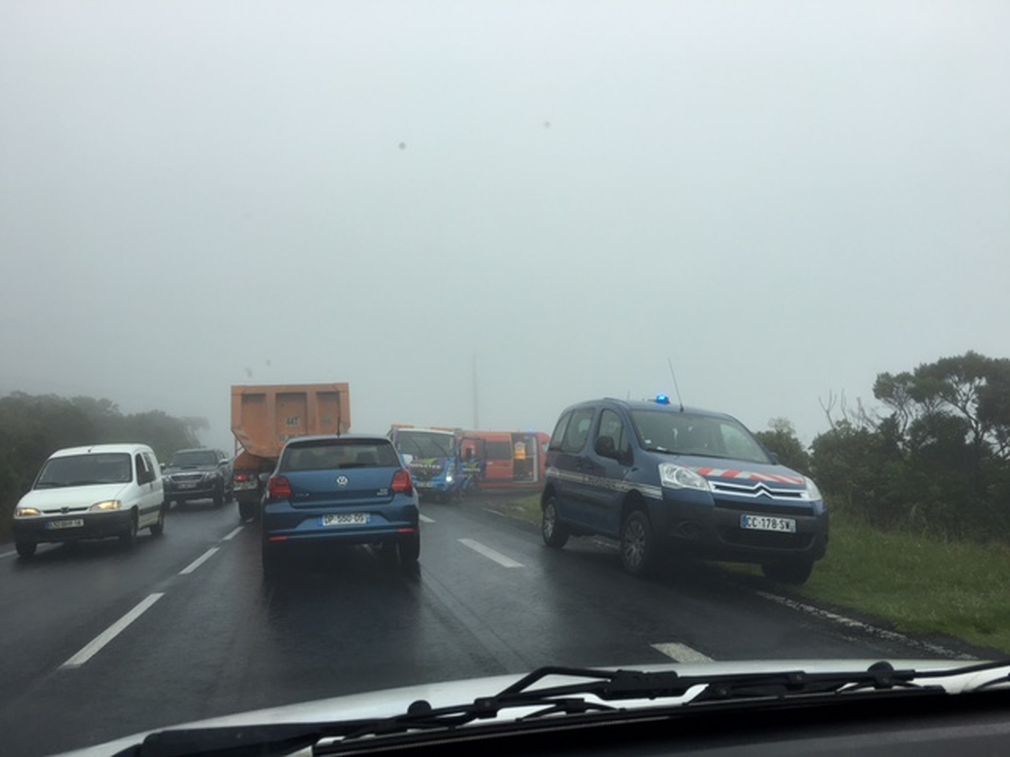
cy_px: 378
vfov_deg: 48.2
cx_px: 505
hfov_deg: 61.7
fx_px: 846
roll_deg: +1.5
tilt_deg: +1.6
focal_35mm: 29
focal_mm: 4.15
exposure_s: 1/1350
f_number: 2.2
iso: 25
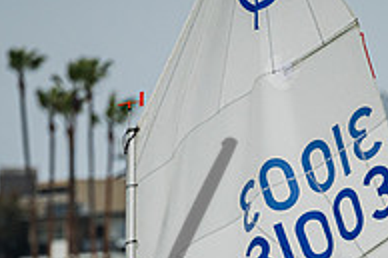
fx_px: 9692
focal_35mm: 900
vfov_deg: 1.5
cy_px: 396
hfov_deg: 2.3
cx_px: 303
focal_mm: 270
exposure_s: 1/5000
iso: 320
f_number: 5.3
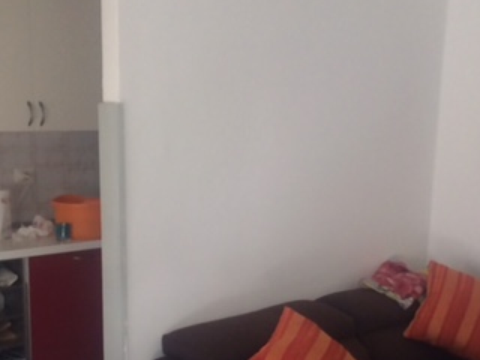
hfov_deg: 33.2
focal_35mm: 58
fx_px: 804
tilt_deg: -13.5
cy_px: 294
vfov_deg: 24.8
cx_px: 204
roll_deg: -0.6
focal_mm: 4.15
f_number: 2.2
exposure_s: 1/100
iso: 160
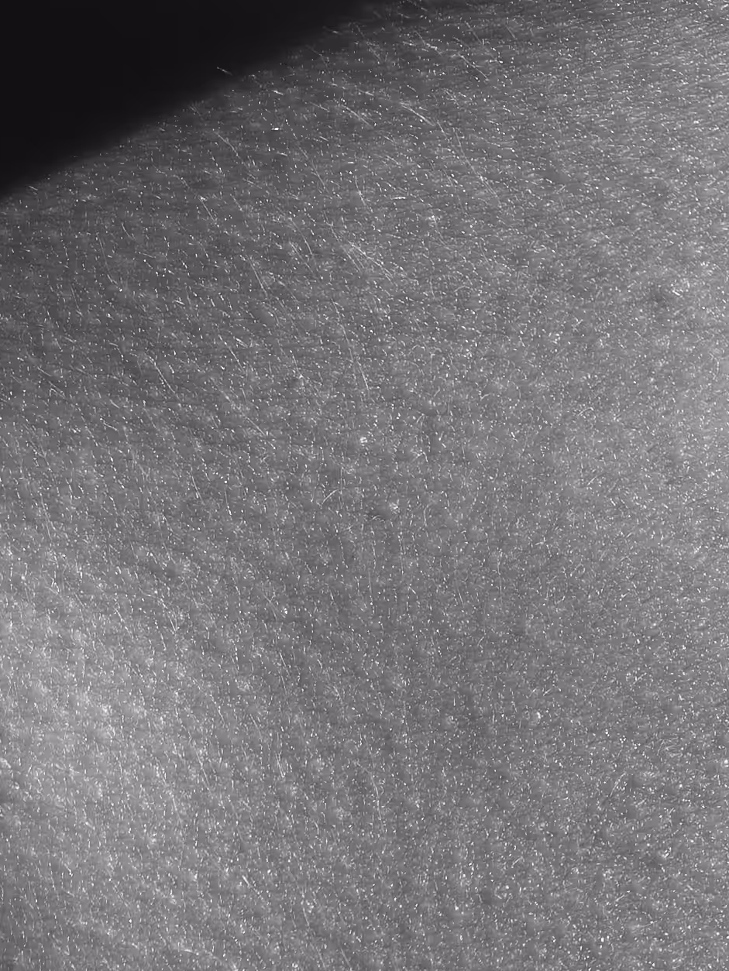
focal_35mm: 161
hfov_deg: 9.0
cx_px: -284
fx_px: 4519
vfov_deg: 11.1
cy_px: 1940
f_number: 3.5
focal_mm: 35
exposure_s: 1/2000
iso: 100
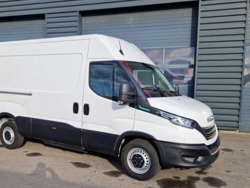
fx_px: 253
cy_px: 111
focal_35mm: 35
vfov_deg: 40.6
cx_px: 108
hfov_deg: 52.5
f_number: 1.8
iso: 50
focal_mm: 5.4
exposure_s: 1/6803
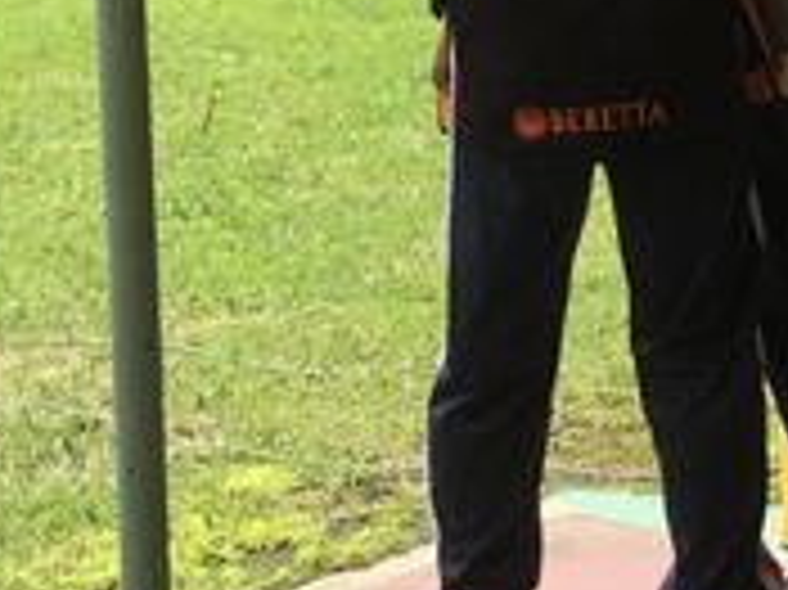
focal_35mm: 142
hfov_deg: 13.7
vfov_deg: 10.3
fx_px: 3230
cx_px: 797
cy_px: -90
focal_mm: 3.3
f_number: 2.4
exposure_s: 1/612
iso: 25
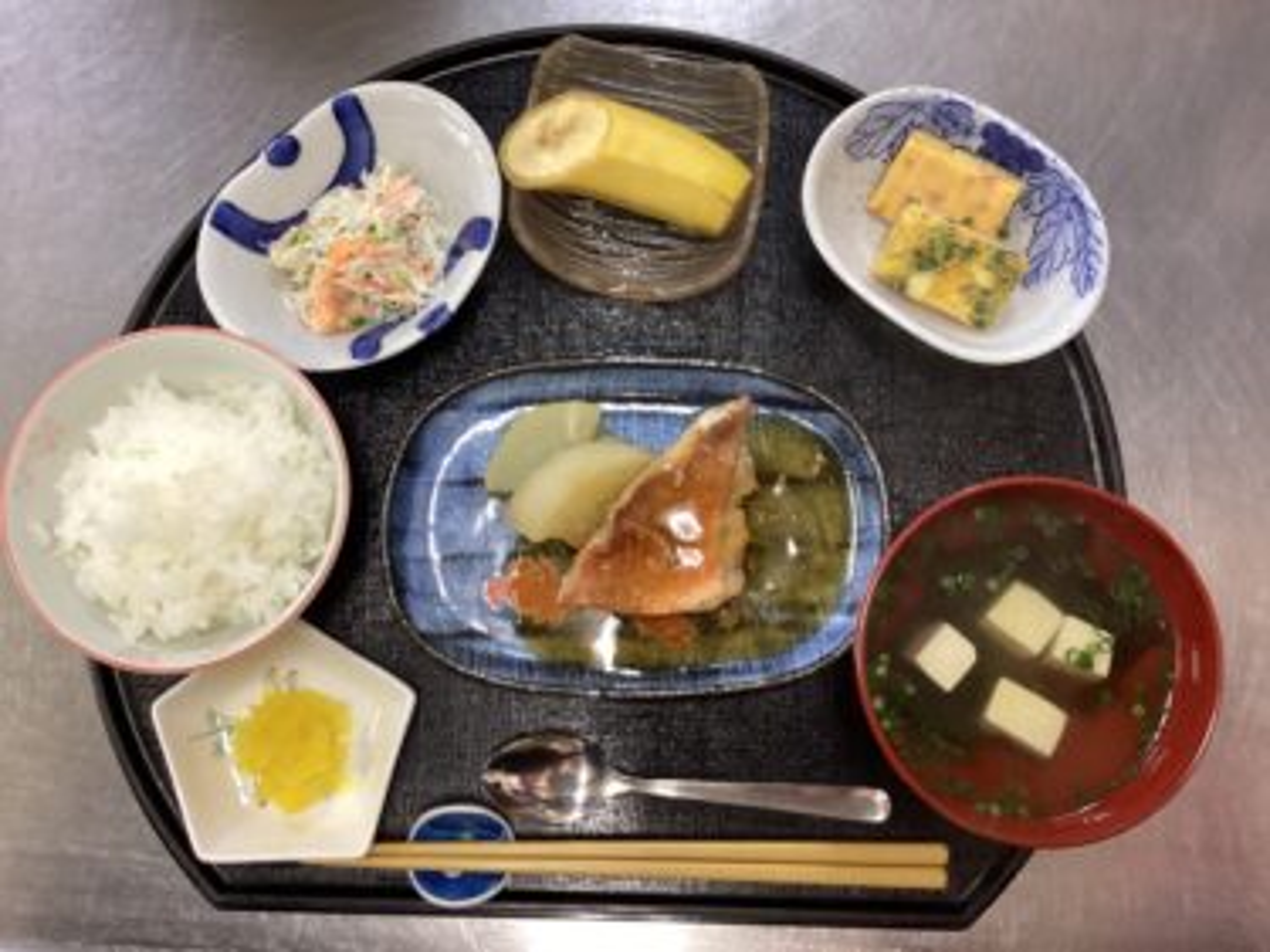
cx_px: 635
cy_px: 476
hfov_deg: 58.4
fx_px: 1137
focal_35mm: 31
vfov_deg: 45.4
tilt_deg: -82.2
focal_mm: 3.3
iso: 200
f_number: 2.4
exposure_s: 1/60
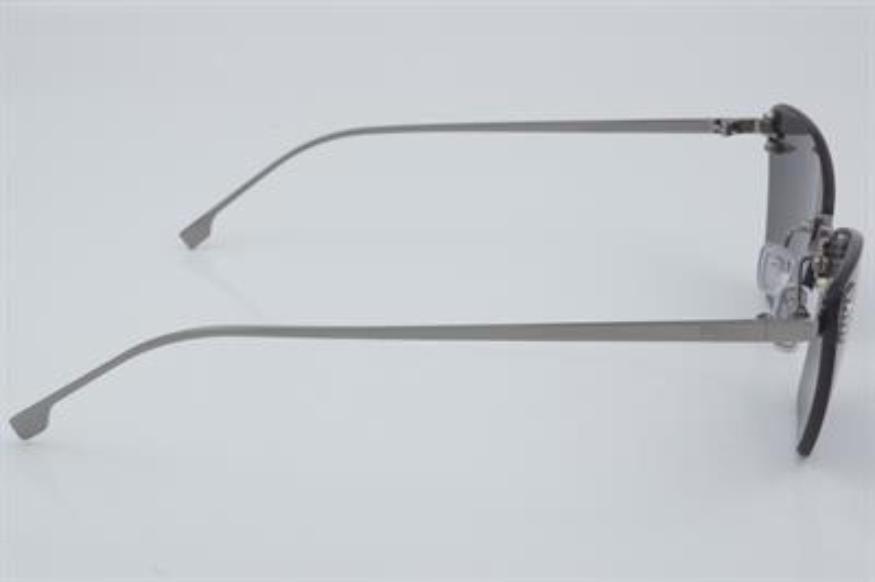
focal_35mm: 68
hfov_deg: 29.9
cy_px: 291
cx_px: 438
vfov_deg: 20.1
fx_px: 1639
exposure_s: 1/3
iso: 100
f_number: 32
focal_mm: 45
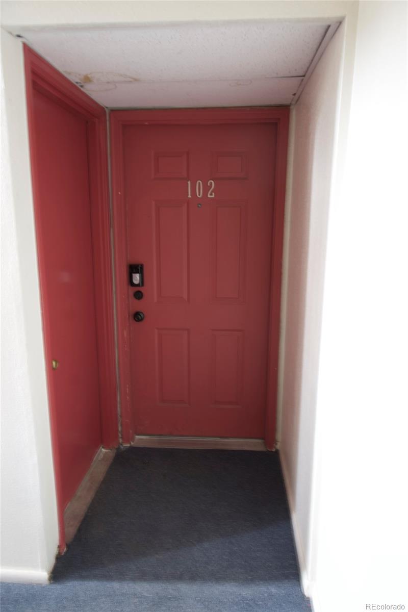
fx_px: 408
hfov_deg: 53.1
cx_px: 204
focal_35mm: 24
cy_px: 306
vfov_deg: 73.7
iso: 125
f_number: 6.3
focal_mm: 16
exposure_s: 1.3
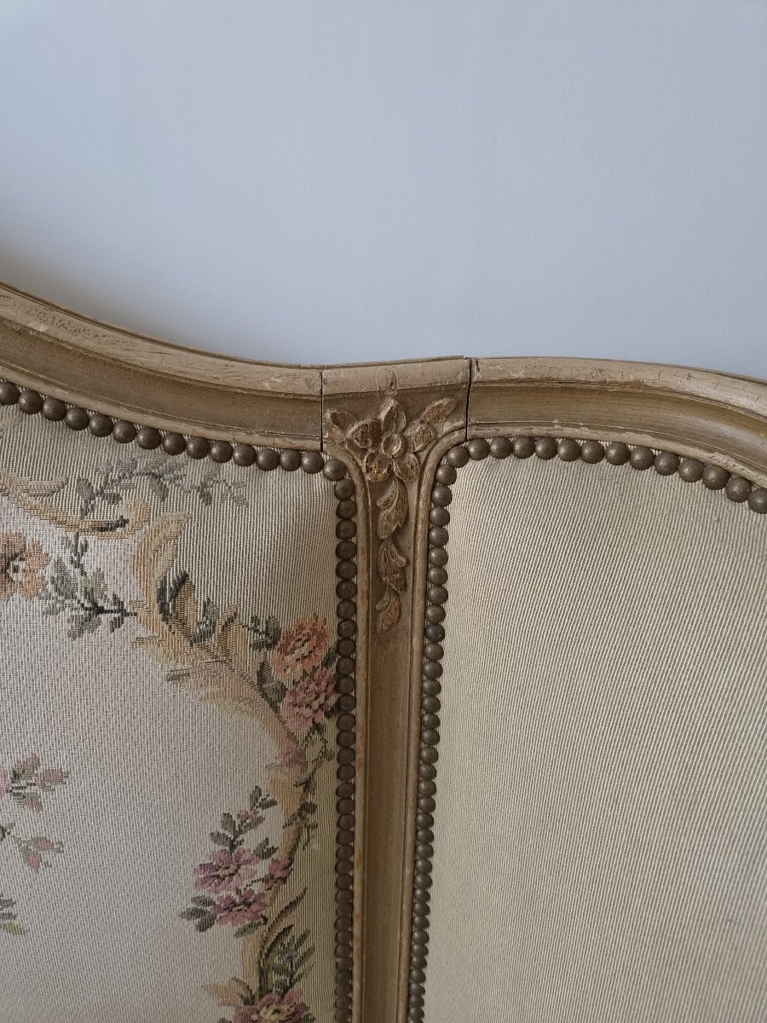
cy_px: 512
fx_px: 679
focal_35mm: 23
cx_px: 384
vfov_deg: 73.9
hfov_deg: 58.9
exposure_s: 1/180
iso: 160
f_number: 1.8
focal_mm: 5.4
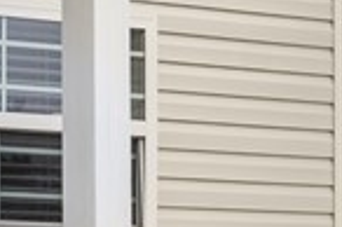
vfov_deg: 7.7
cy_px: 126
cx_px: -461
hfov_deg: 10.1
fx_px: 1699
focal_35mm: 179
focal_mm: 24
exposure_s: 1/125
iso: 100
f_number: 8
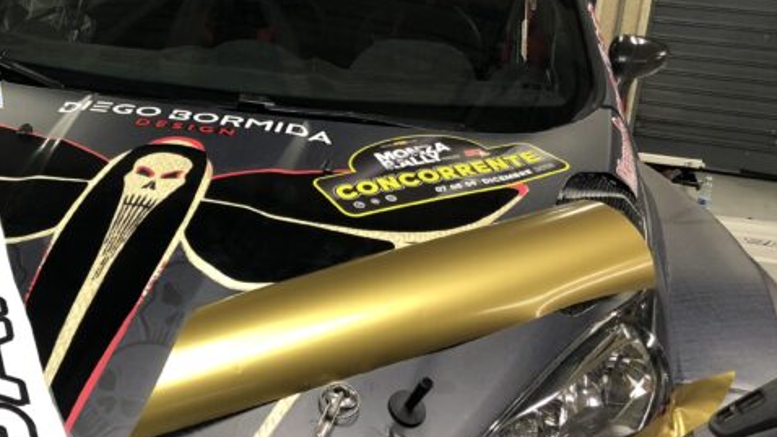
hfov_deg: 40.7
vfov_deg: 24.4
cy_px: 162
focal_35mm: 49
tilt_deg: -17.0
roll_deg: -3.2
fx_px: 1010
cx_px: 179
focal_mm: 4
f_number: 1.8
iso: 40
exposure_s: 1/25
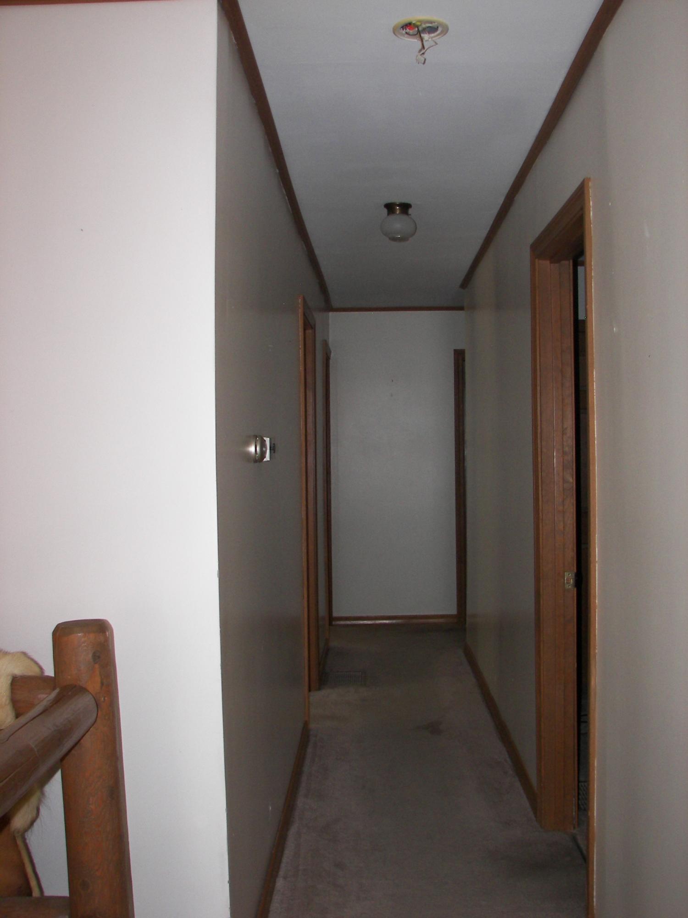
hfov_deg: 39.7
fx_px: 954
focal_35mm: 36
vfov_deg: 51.4
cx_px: 344
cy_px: 459
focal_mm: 6
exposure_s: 1/30
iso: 100
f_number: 2.8
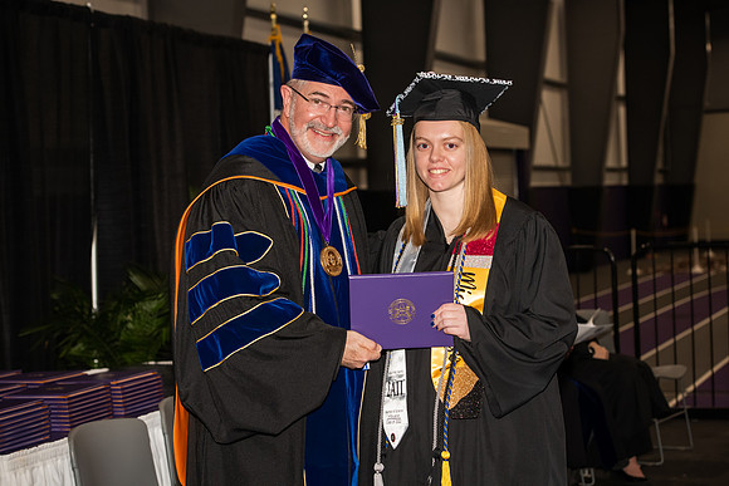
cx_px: 364
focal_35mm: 82
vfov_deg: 16.7
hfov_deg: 24.8
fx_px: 1661
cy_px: 243
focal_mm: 82
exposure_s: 1/200
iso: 1000
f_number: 5.6
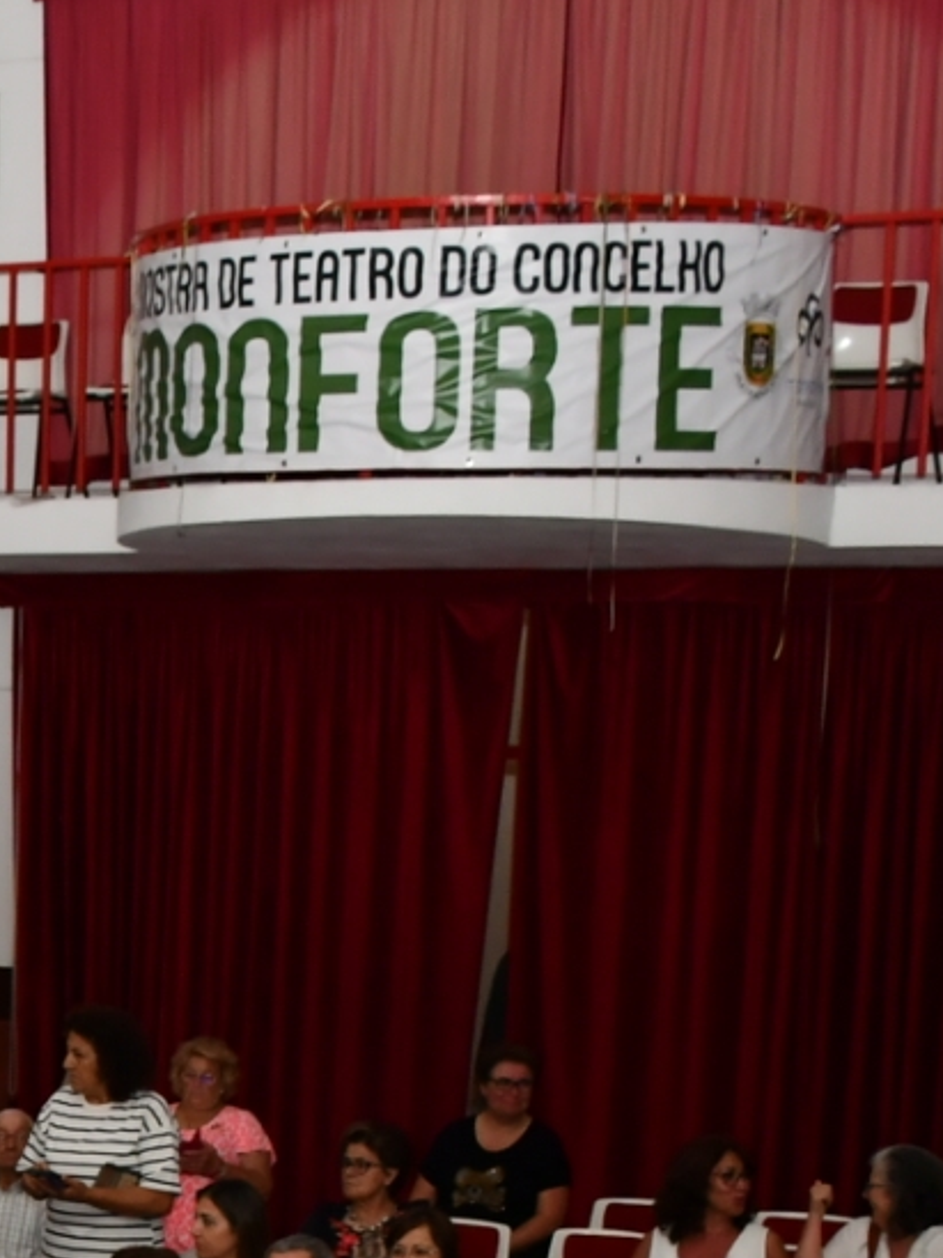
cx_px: -669
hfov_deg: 14.6
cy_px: 1383
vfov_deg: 20.5
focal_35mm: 91
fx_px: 3305
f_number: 3.5
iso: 360
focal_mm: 18
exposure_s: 1/60
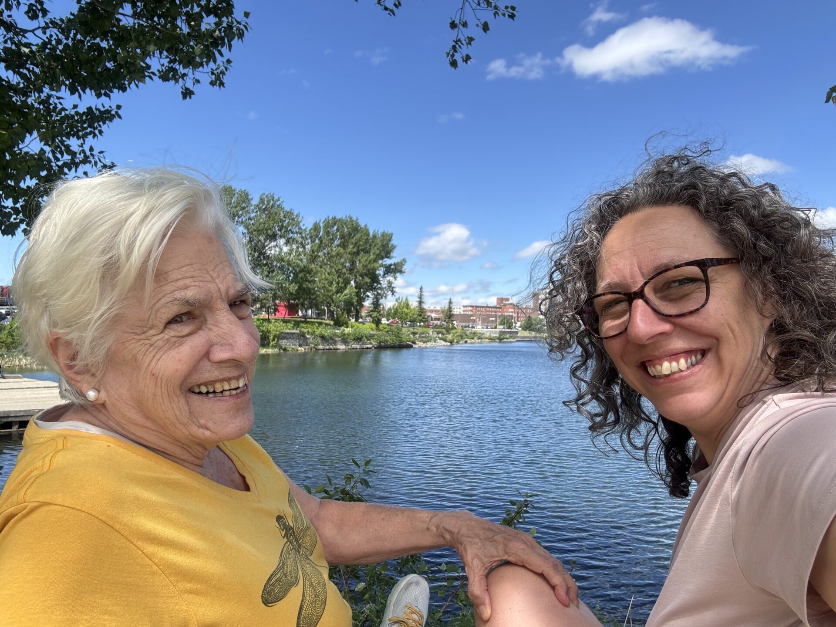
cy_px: 314
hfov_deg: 73.9
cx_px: 418
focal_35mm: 23
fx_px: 555
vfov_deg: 58.9
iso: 25
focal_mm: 2.69
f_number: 1.9
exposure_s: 1/614
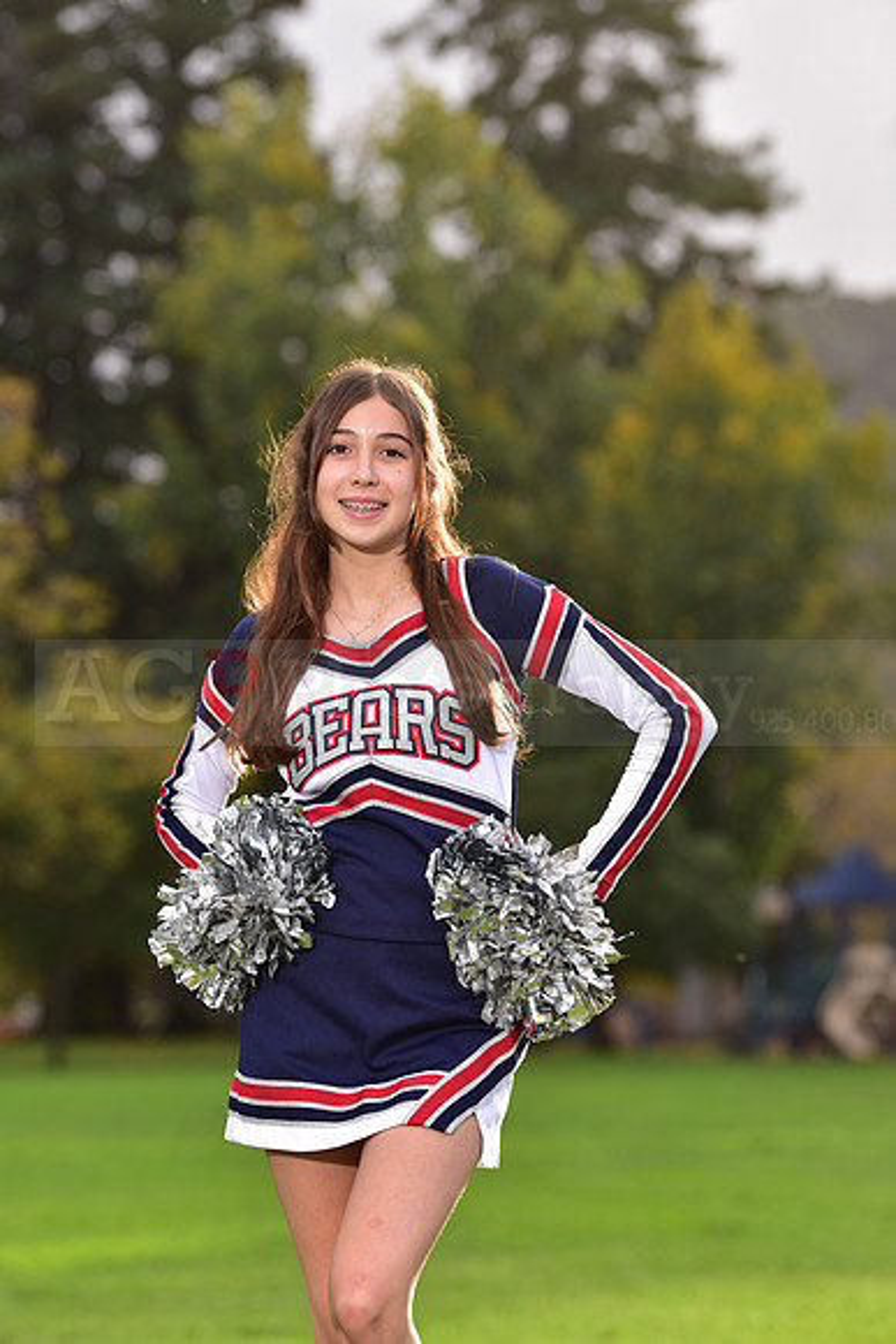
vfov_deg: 14.2
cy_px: 672
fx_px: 5410
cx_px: 448
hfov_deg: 9.5
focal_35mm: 145
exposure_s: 1/250
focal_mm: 145
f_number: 4.5
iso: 160
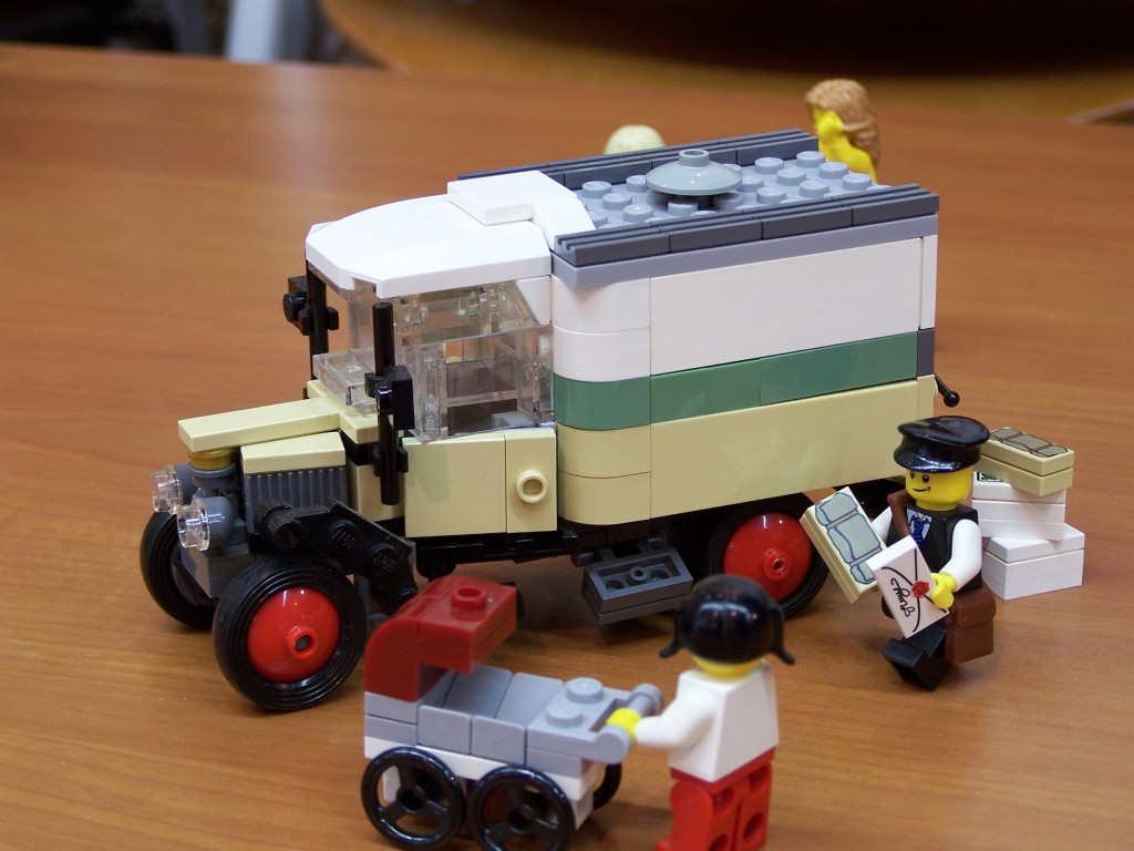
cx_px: 567
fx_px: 2686
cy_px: 426
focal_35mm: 82
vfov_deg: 18.0
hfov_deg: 23.8
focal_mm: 13.7
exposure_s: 1/3
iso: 80
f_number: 3.2
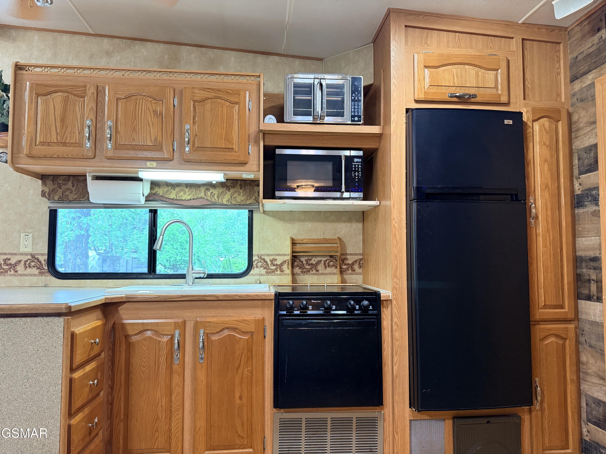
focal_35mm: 24
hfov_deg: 71.6
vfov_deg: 56.8
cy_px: 227
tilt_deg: +3.1
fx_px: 420
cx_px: 303
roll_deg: -0.9
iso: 320
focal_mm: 6.76
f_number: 1.78
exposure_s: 1/60
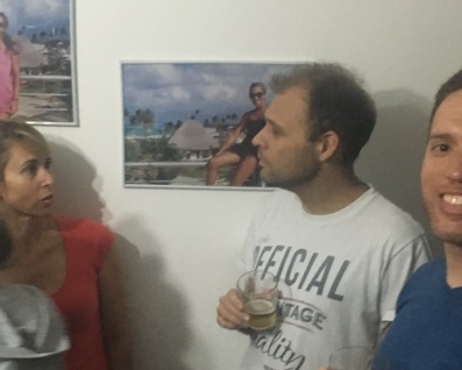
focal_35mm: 57
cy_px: 242
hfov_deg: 32.9
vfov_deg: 26.6
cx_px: 179
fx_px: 780
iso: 250
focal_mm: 4.15
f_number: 2.2
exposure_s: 1/17
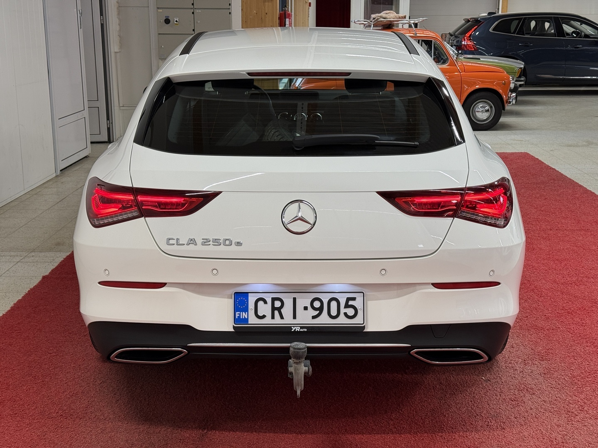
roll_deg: +0.0
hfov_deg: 39.7
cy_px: 224
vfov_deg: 30.3
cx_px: 299
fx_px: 829
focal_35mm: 48
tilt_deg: -12.8
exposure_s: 1/121
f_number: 1.78
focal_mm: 6.76
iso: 64
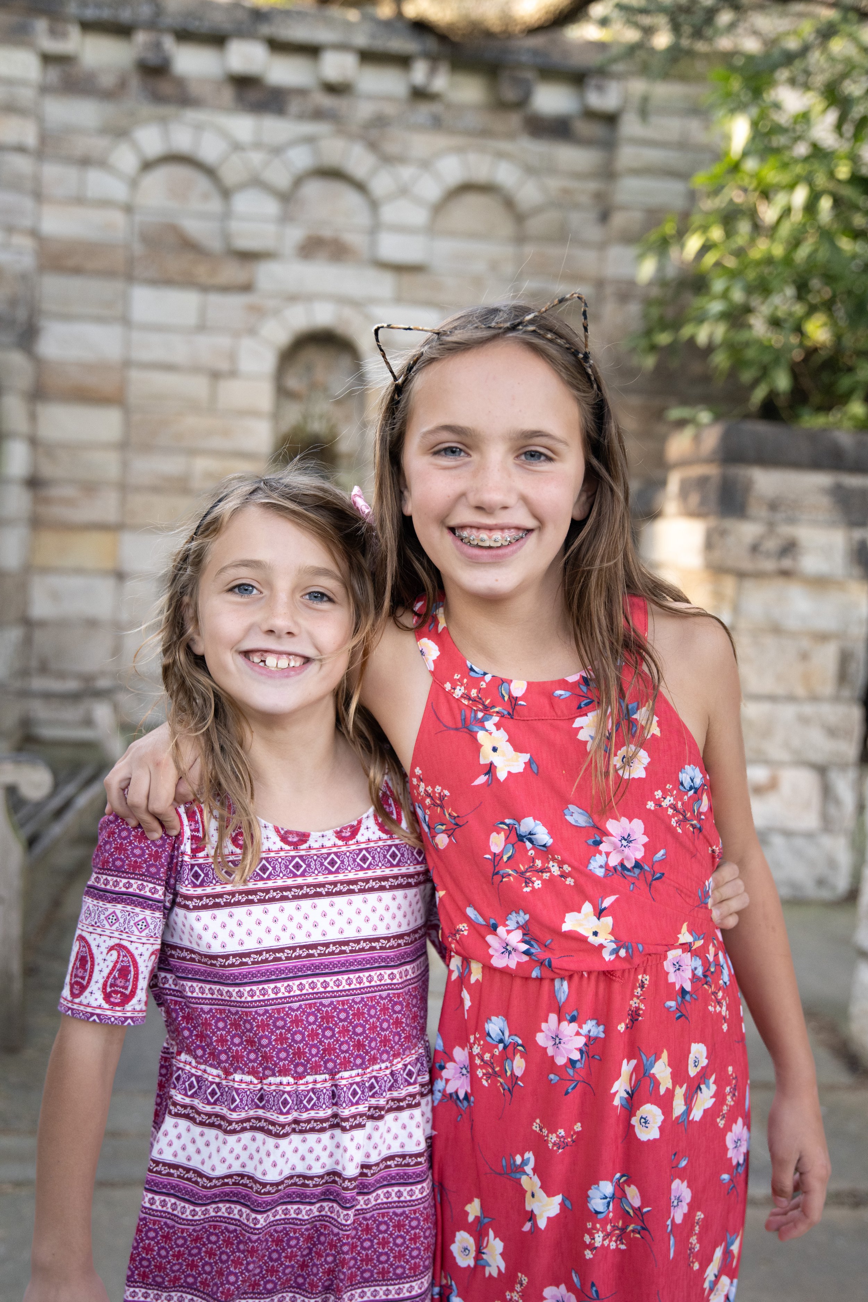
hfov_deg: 33.4
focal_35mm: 40
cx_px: 434
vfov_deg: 48.5
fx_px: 1447
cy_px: 651
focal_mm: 40
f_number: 3.2
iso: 640
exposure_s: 1/400
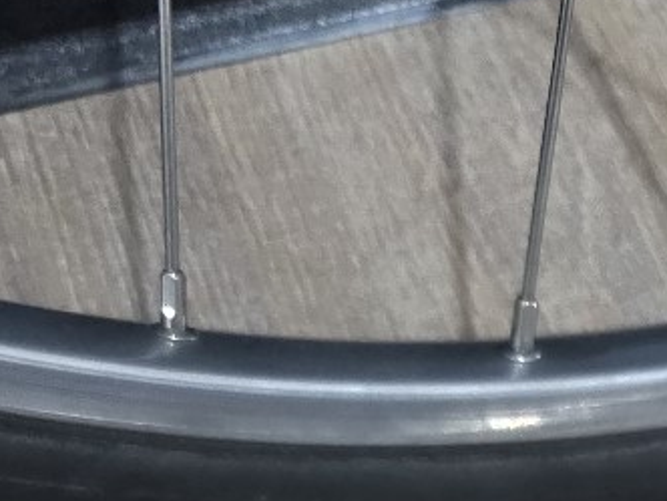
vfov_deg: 12.6
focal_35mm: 104
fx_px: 2004
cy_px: 975
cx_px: 922
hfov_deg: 17.5
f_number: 1.7
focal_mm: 6.3
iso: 320
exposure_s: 1/100
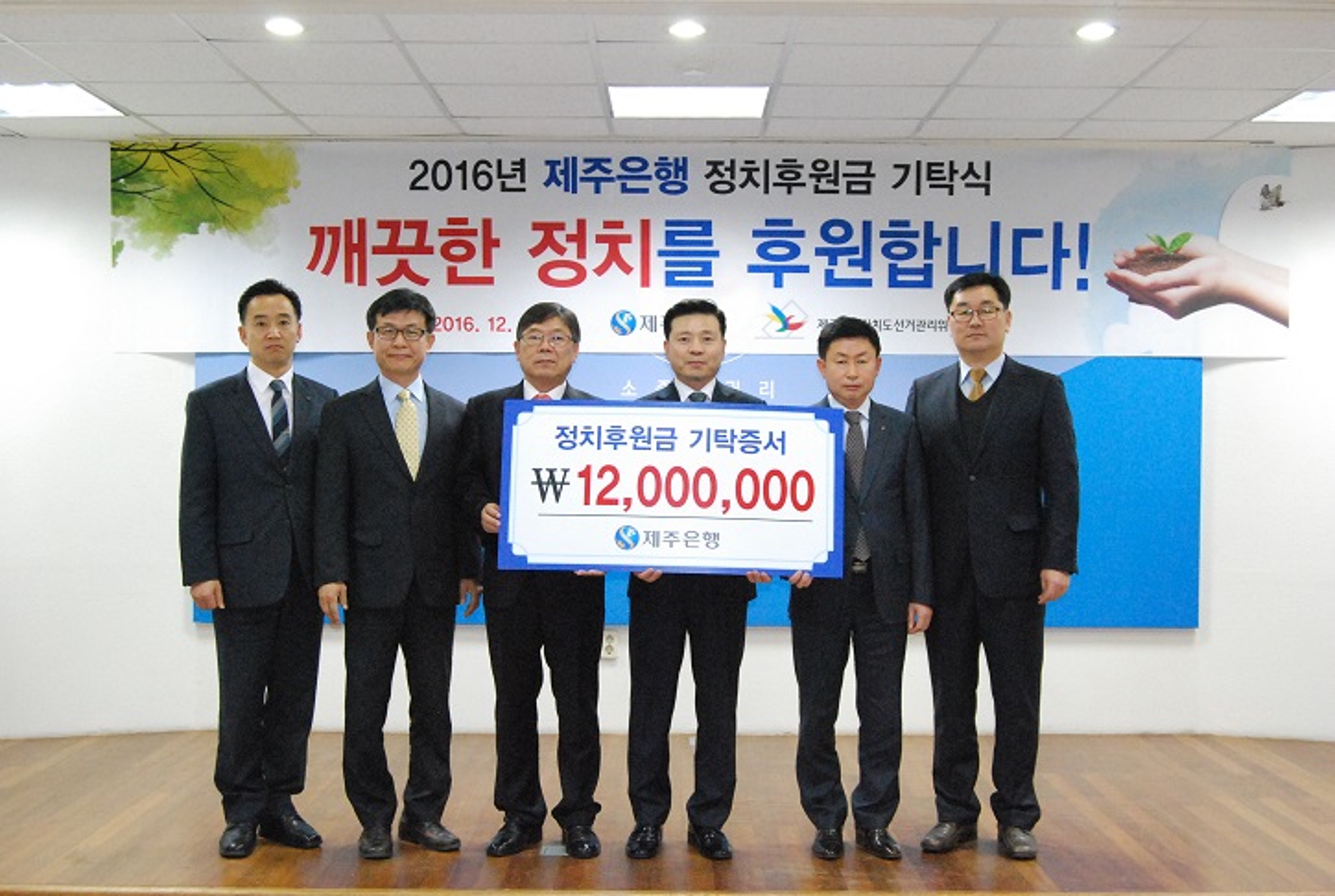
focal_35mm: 46
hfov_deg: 42.2
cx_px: 668
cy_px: 448
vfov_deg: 29.1
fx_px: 1728
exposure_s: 1/60
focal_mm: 31
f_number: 7.1
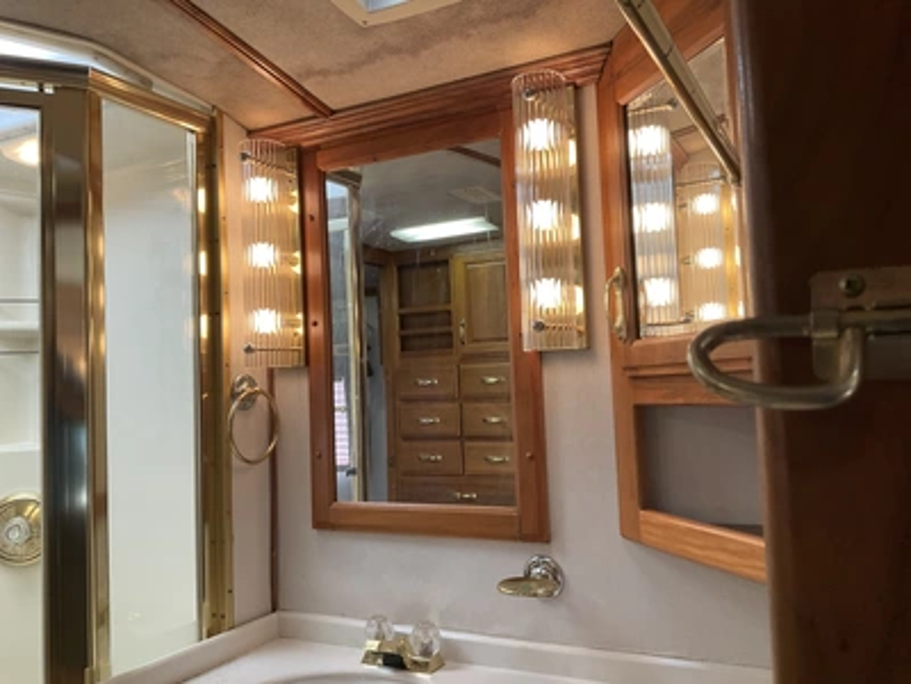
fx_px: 763
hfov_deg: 61.7
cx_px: 456
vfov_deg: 48.2
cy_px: 342
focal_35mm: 29
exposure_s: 1/115
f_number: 1.8
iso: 64
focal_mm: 3
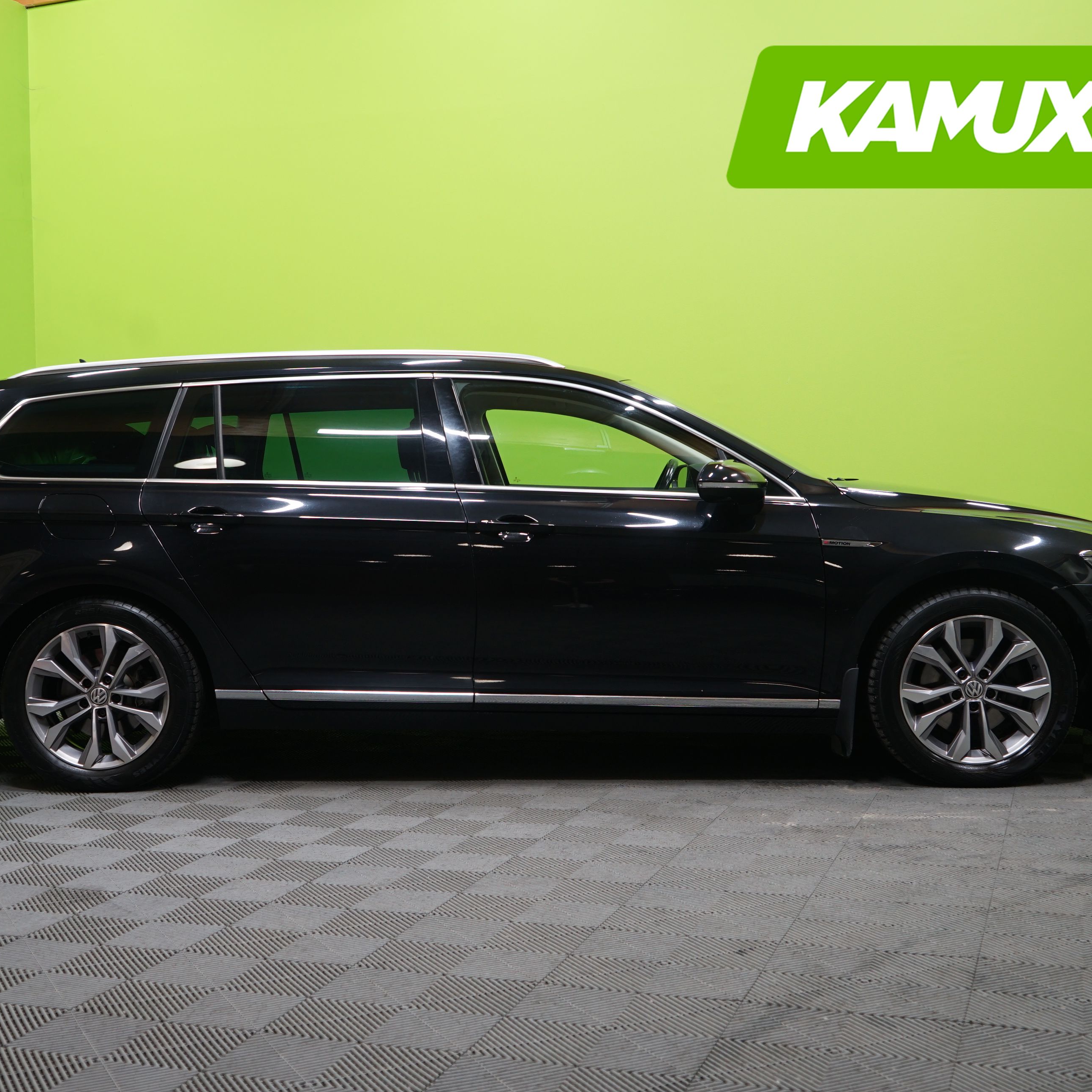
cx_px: 517
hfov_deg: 38.3
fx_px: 1570
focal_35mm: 44
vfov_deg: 38.3
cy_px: 547
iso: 400
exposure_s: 1/20
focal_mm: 34
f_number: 4.5
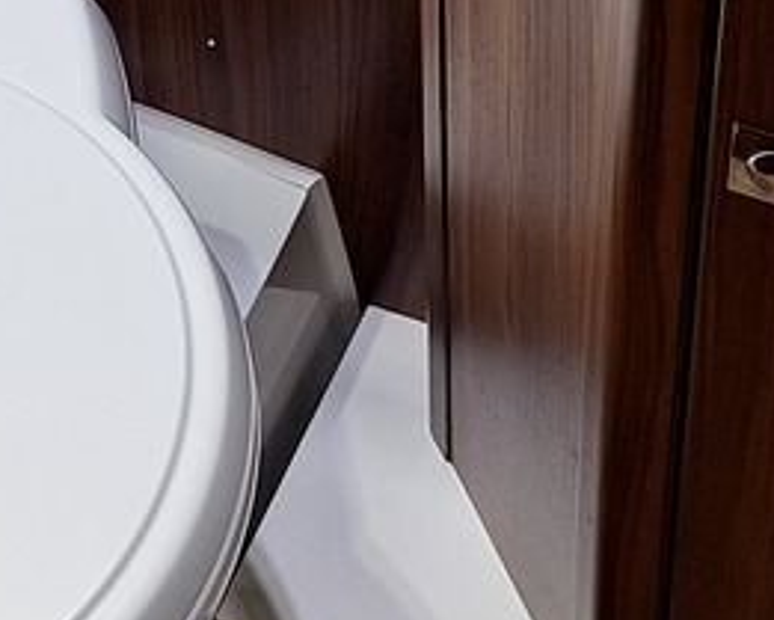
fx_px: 2842
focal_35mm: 124
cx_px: 243
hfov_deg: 15.5
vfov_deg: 12.2
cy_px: -116
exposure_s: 1/50
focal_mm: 5.54
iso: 80
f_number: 1.8
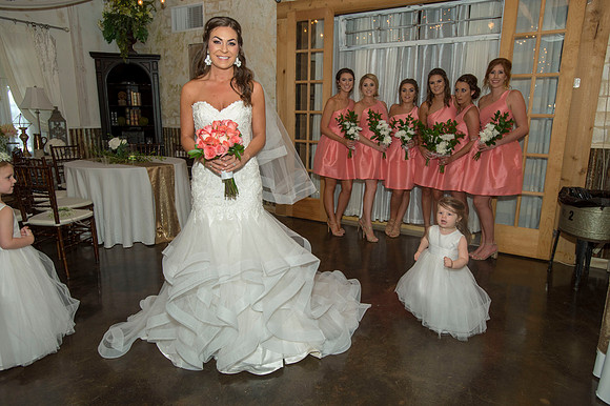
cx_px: 305
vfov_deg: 51.2
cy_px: 203
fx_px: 423
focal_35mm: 25
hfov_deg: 71.5
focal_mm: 25
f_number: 5
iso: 640
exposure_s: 1/125
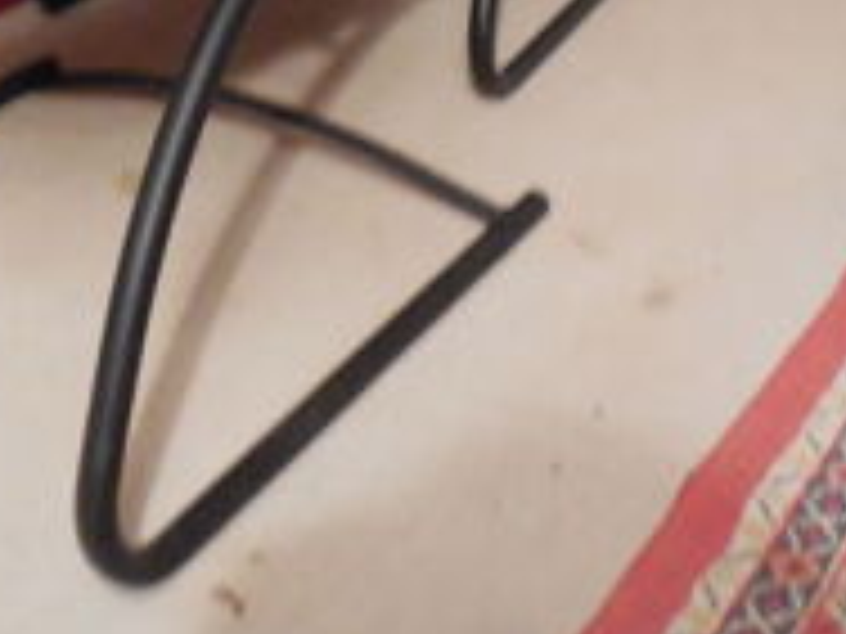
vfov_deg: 21.0
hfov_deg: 30.1
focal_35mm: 64
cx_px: 292
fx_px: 1564
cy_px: -166
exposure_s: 1/3
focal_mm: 4.5
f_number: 3.1
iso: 800
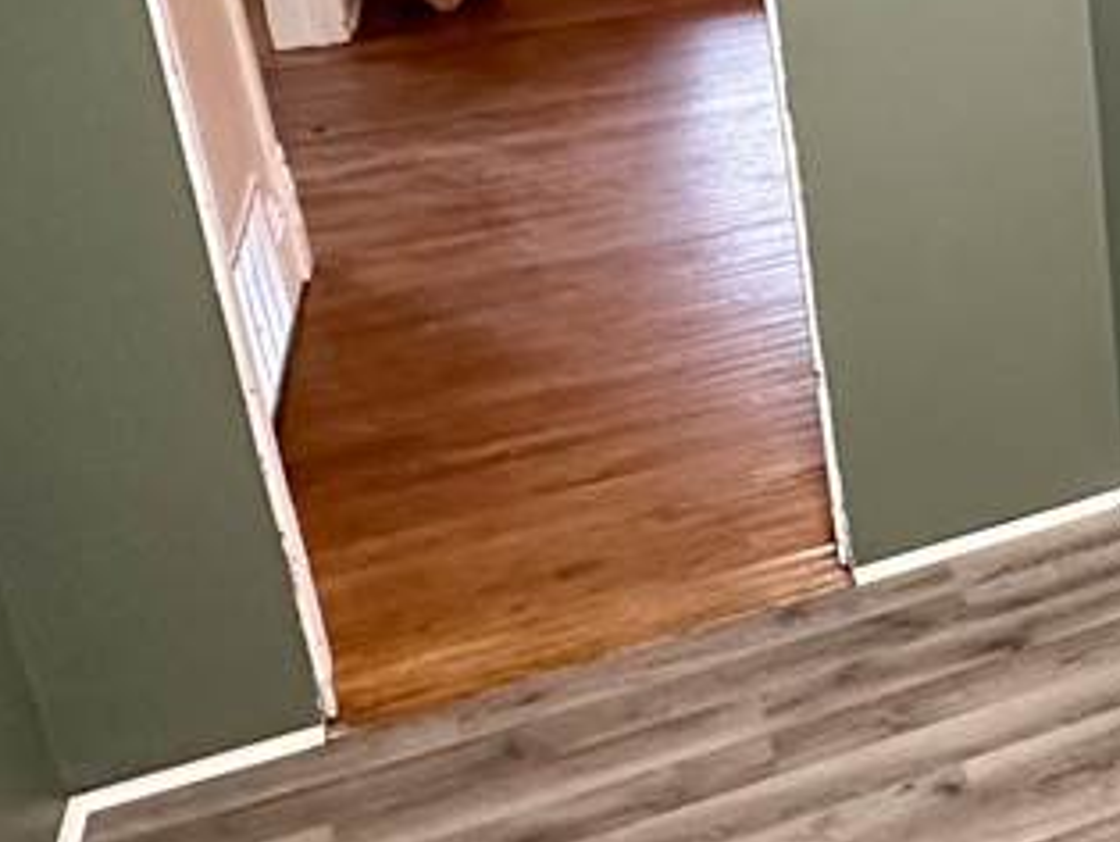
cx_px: 1423
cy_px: 18
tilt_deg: -18.3
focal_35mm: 57
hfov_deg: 28.3
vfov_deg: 24.6
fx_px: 1846
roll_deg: +1.0
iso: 500
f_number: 2.2
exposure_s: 1/60
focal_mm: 2.22
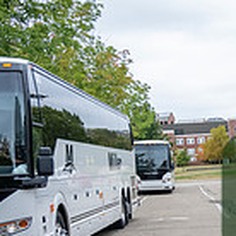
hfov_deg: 18.1
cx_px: 351
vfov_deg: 19.8
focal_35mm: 86
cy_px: 213
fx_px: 663
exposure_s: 1/4000
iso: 1250
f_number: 4
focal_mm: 24
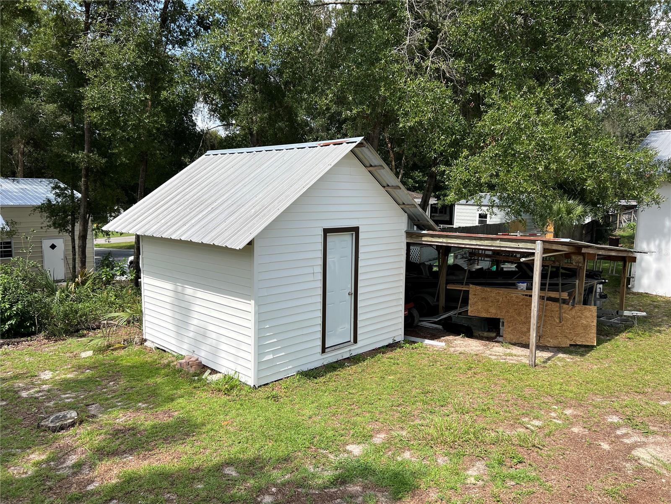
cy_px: 252
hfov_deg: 67.3
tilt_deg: -7.4
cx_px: 336
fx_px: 504
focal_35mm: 26
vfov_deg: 53.1
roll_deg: -1.6
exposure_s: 1/2841
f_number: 1.5
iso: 50
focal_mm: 5.7
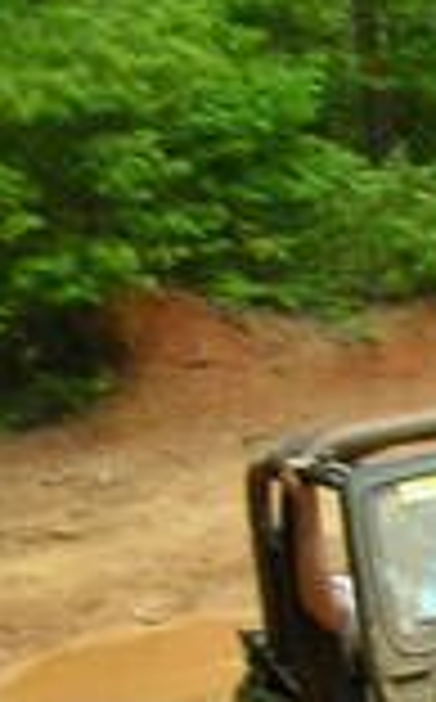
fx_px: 3950
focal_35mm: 207
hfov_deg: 5.9
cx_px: 1286
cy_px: 828
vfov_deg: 10.0
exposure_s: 1/282
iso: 100
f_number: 3.2
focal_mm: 6.3
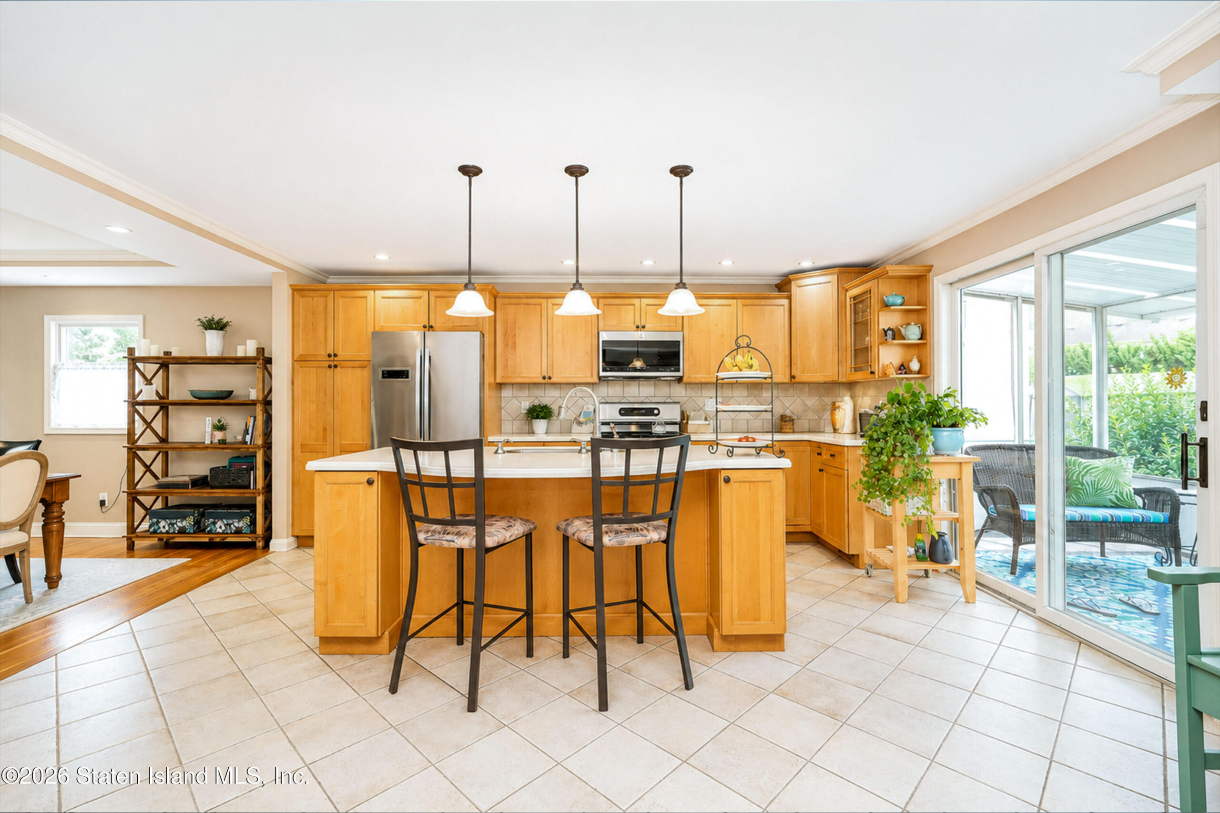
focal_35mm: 16
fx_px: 542
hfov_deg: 96.7
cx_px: 610
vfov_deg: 73.8
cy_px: 406
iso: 64
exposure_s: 1/25
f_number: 4
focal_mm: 16
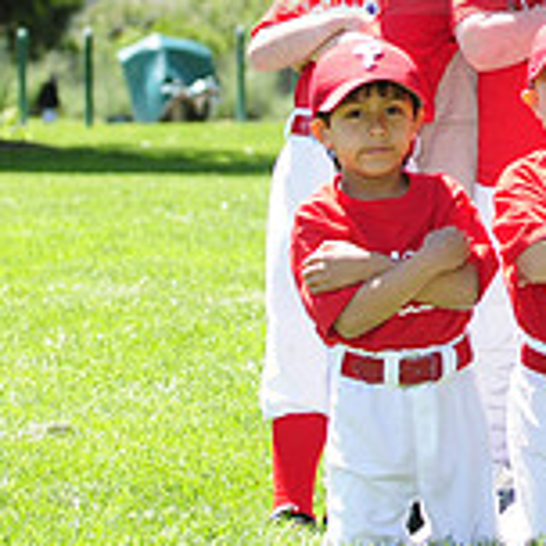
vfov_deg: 5.1
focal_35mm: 341
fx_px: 6085
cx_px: 747
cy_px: -92
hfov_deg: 5.1
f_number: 4.5
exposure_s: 1/500
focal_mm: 70
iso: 200
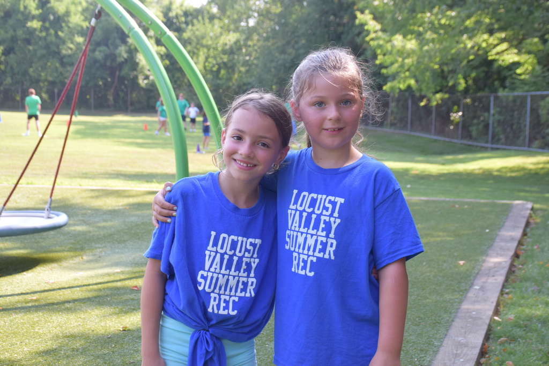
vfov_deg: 21.6
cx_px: 274
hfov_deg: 31.9
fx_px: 961
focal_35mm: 63
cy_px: 183
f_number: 7.1
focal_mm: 42
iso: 400
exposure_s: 1/200
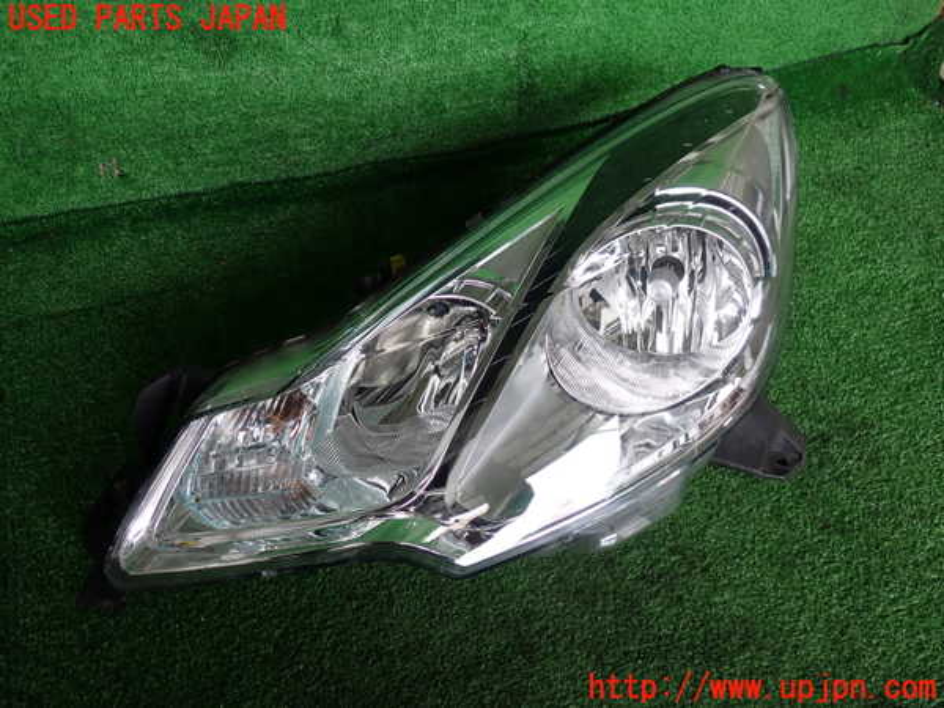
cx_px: 472
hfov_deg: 60.0
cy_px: 354
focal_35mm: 30
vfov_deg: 46.8
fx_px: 818
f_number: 2.3
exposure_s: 1/60
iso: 125
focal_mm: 5.4
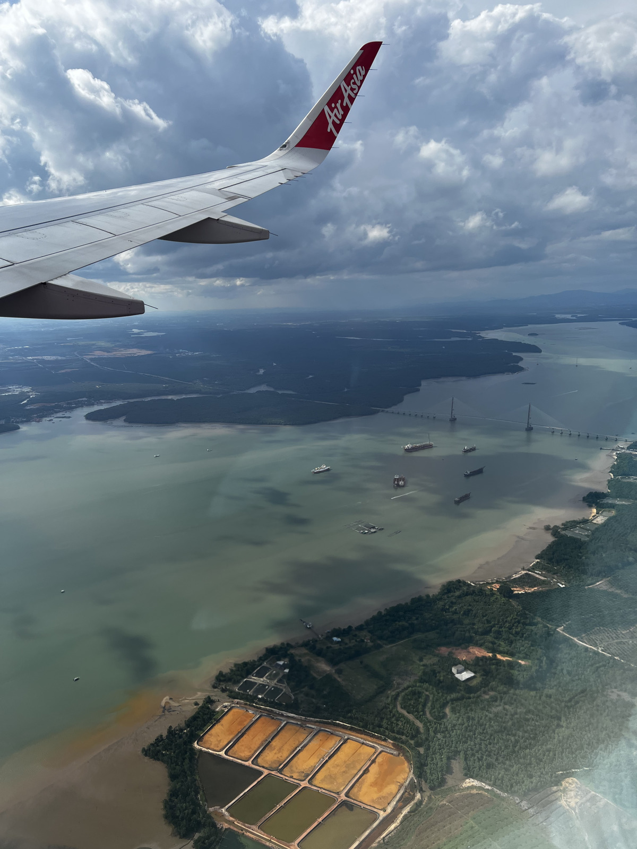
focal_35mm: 26
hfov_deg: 53.1
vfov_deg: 67.3
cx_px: 318
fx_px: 638
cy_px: 424
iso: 50
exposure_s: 1/5319
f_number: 1.5
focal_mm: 5.7
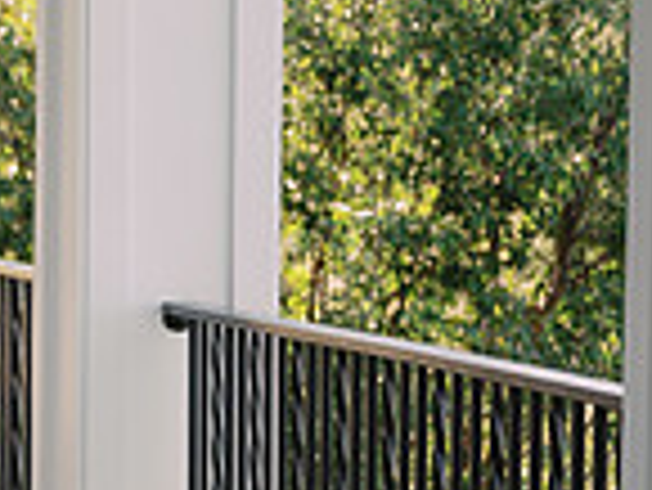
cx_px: -607
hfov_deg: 9.0
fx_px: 3902
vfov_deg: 7.2
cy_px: 450
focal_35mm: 207
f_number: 2.8
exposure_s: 1/320
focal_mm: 54
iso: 100
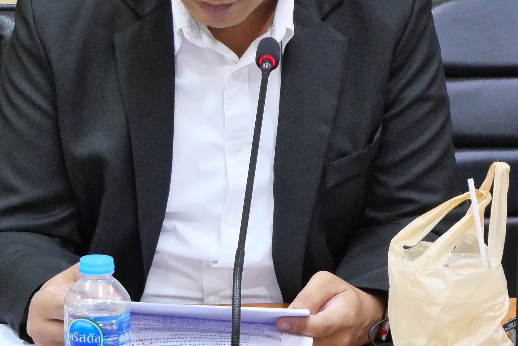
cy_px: 38
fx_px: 3138
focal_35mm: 218
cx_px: 152
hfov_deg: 9.4
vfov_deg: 6.3
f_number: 5.6
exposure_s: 1/20
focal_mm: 49
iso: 3200
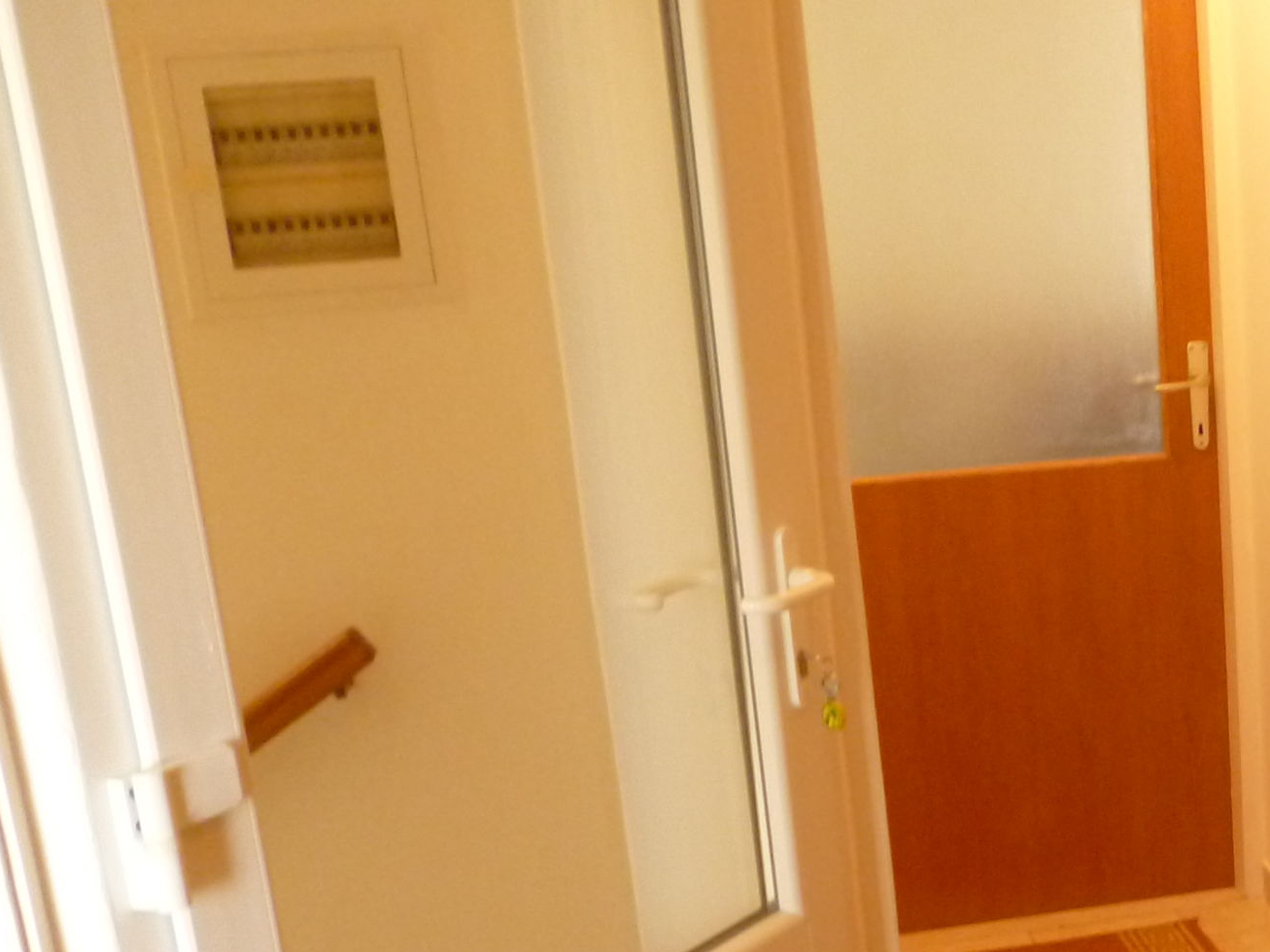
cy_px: 756
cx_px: 1334
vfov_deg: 24.1
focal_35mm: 60
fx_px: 2201
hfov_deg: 29.6
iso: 400
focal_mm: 5
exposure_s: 1/25
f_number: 3.1
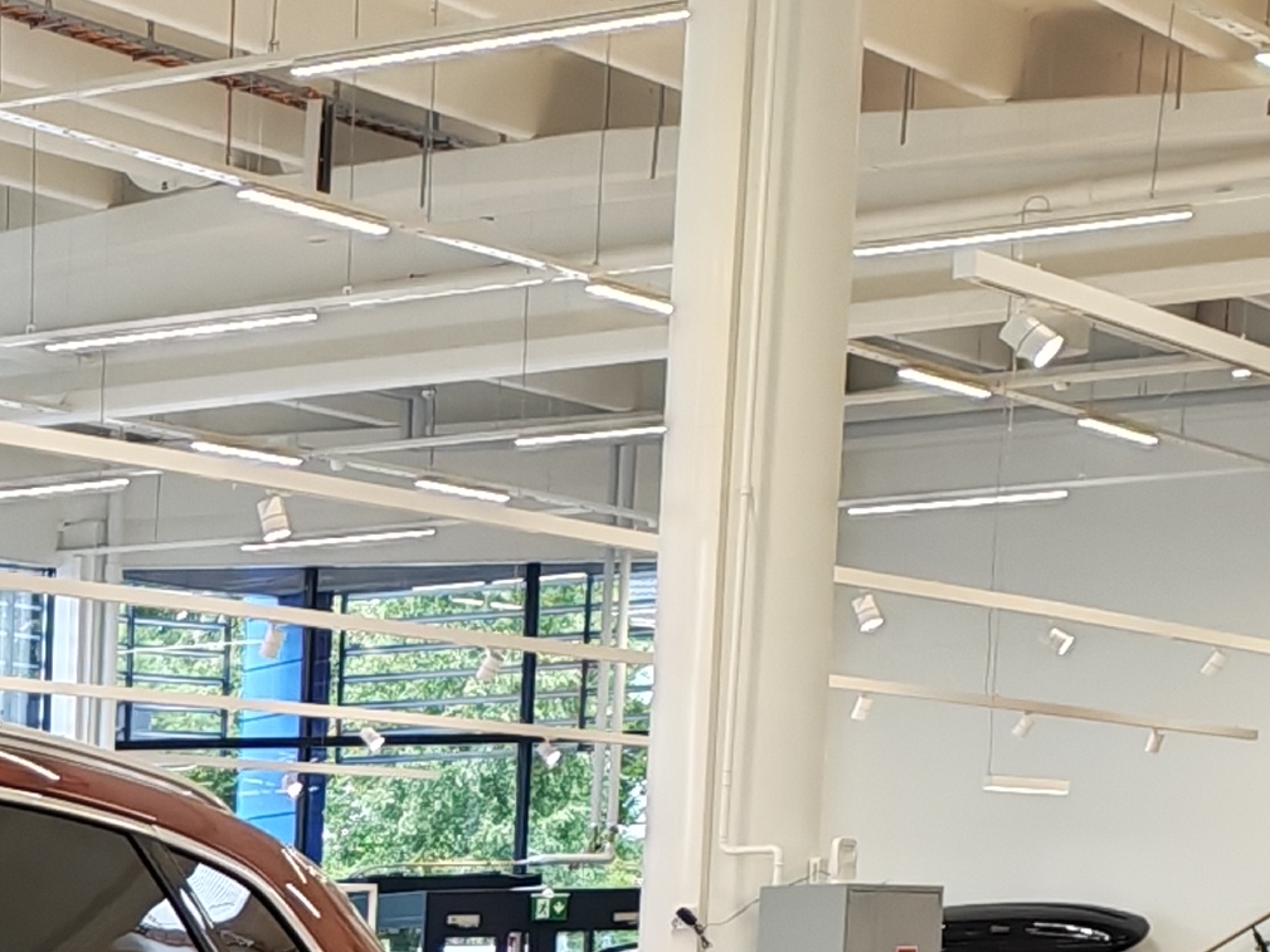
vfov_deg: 10.3
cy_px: 1786
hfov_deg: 12.9
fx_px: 4917
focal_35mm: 134
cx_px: -1235
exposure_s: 1/100
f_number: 1.9
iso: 233
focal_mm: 6.12
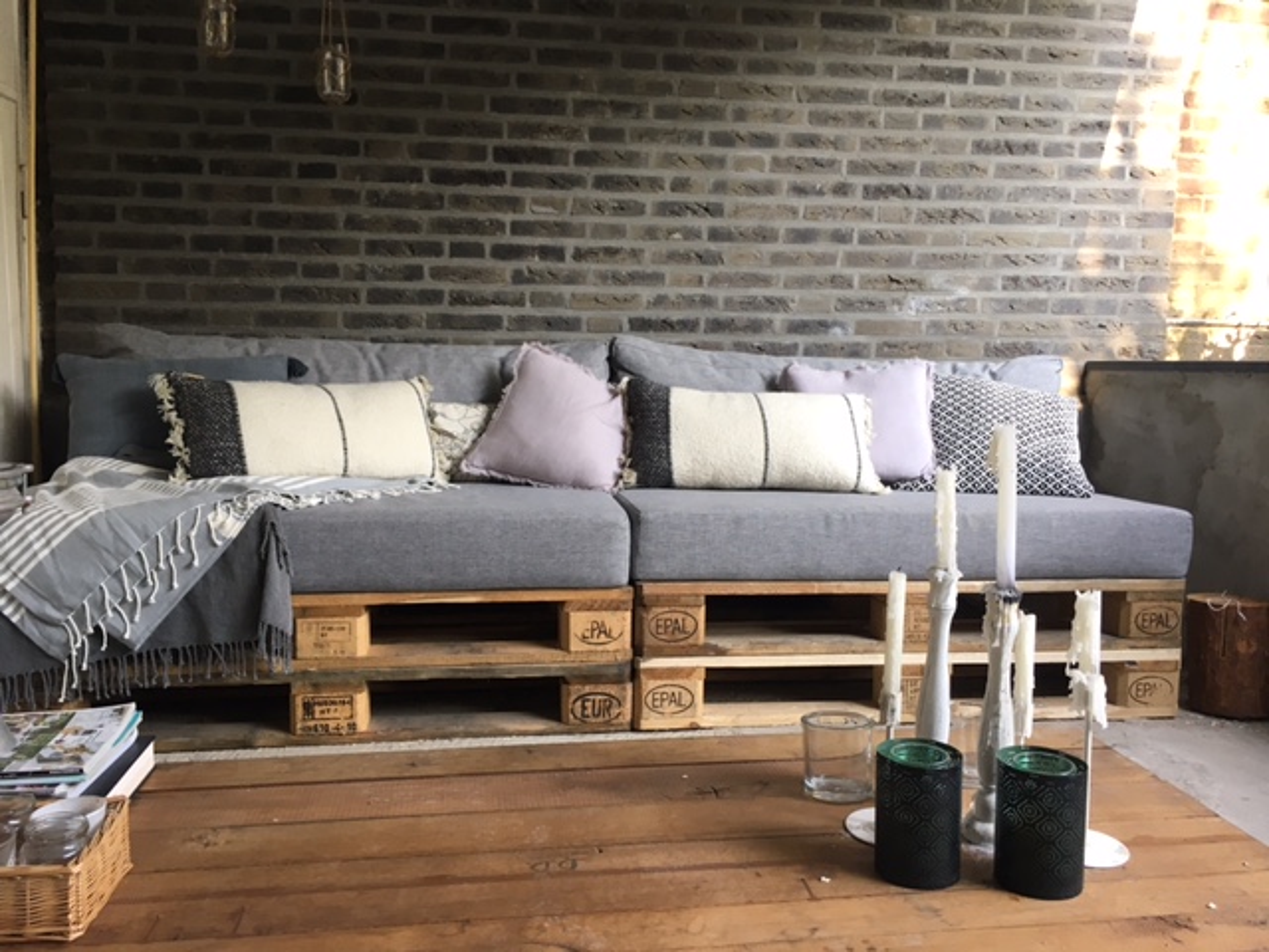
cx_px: 634
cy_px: 476
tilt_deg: -5.8
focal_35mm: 29
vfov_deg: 48.2
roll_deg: -0.6
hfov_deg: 61.7
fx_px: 1063
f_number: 2.2
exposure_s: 1/33
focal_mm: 4.15
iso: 32
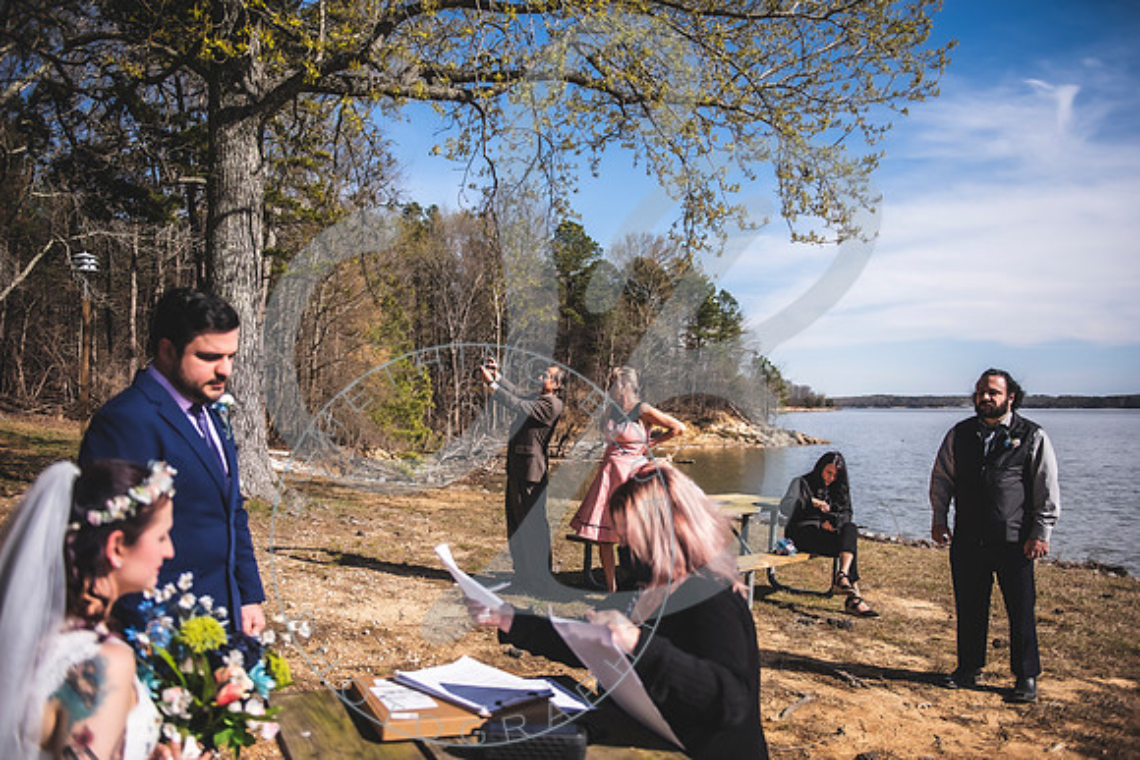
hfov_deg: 63.6
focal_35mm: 29
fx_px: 919
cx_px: 570
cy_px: 380
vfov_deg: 45.0
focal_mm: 29
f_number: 2.8
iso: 100
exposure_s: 1/2500
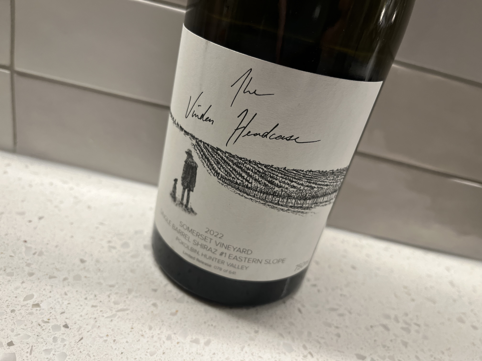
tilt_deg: -28.6
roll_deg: -15.7
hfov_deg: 67.3
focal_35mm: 26
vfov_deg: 53.1
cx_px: 241
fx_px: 362
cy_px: 180
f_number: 1.6
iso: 200
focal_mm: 5.1
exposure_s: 1/50
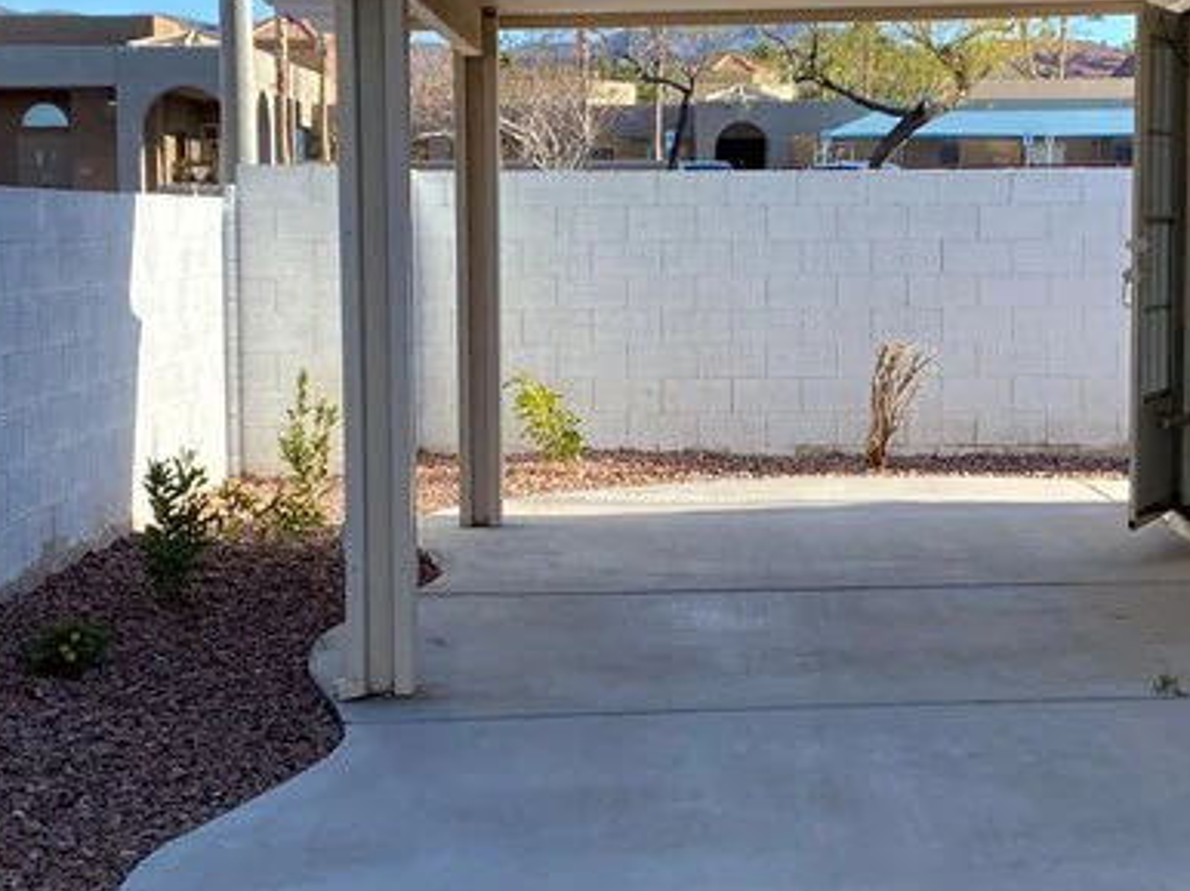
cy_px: 429
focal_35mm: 69
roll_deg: +0.1
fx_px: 2371
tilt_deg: -4.8
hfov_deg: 28.1
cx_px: 697
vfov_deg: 21.3
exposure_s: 1/999
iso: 32
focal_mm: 4.25
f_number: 1.8
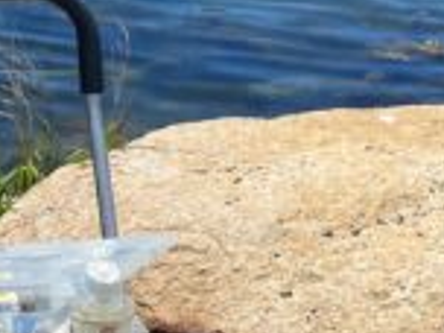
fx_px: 1526
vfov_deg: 12.3
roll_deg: +1.2
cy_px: -6
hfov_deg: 14.6
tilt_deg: -15.7
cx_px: -348
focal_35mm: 119
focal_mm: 4.25
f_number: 1.8
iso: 32
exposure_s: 1/3846
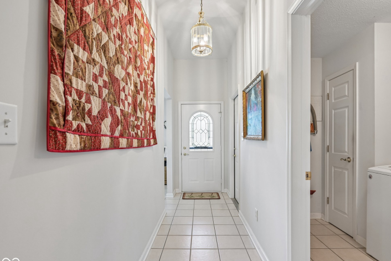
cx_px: 200
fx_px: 185
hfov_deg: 93.2
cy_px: 137
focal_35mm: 17
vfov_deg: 70.4
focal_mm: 16
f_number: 8
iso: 280
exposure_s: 1/15
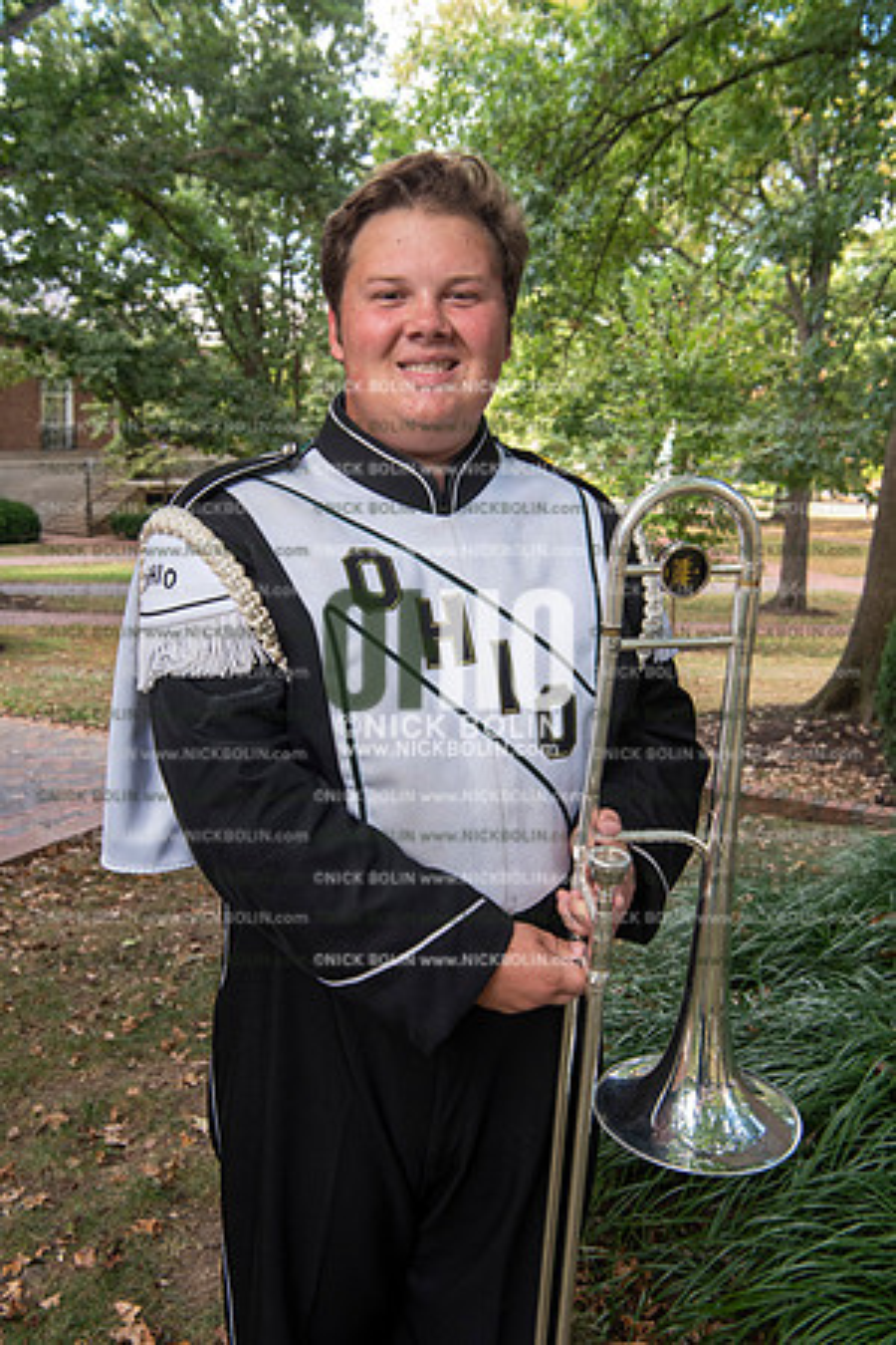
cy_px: 672
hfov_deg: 35.1
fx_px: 1419
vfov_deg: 50.7
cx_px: 448
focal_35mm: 38
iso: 500
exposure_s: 1/100
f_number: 8
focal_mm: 38
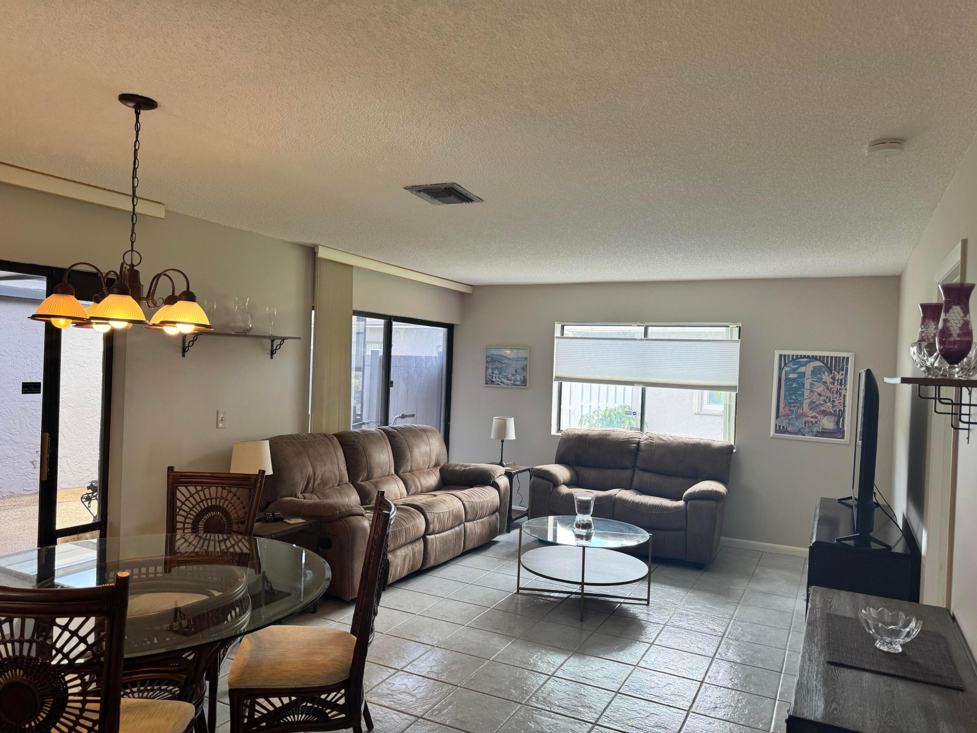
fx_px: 677
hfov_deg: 71.6
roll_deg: -2.2
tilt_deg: -0.6
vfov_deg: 56.8
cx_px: 488
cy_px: 366
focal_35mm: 24
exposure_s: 1/135
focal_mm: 6.76
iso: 64
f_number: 1.78
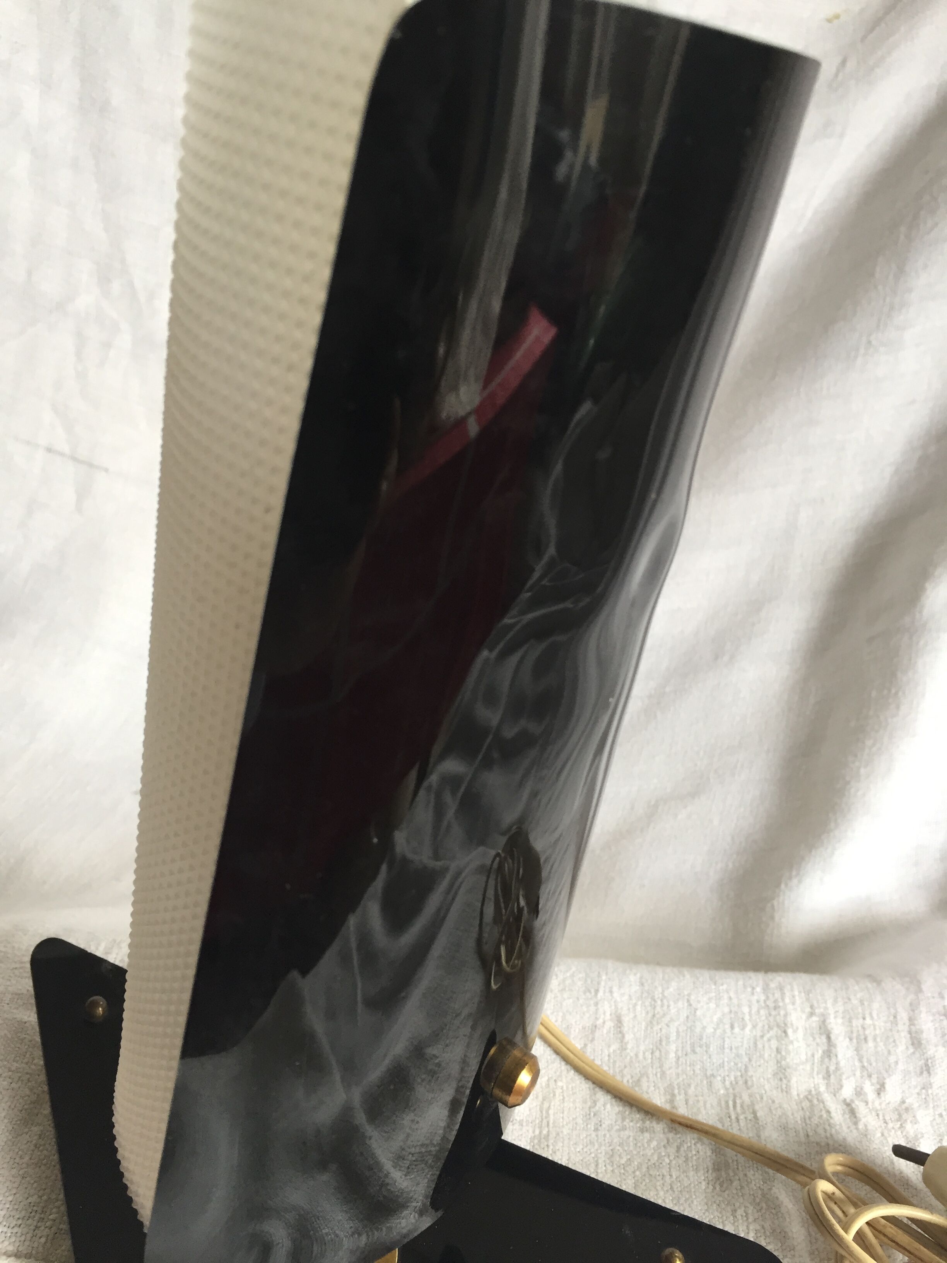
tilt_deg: -29.7
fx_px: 1058
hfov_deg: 48.2
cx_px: 474
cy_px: 632
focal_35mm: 29
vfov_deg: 61.7
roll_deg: -6.4
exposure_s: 1/33
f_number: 2.2
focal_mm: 4.15
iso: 40
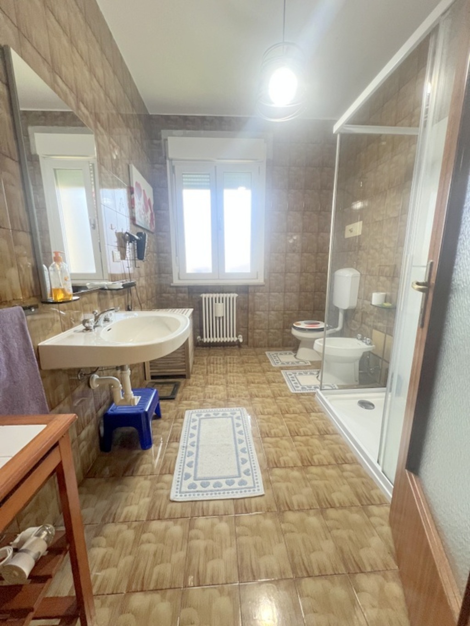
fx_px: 235
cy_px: 313
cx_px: 235
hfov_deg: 89.9
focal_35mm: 13
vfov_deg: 106.2
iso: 250
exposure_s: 1/89
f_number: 1.8
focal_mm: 1.57
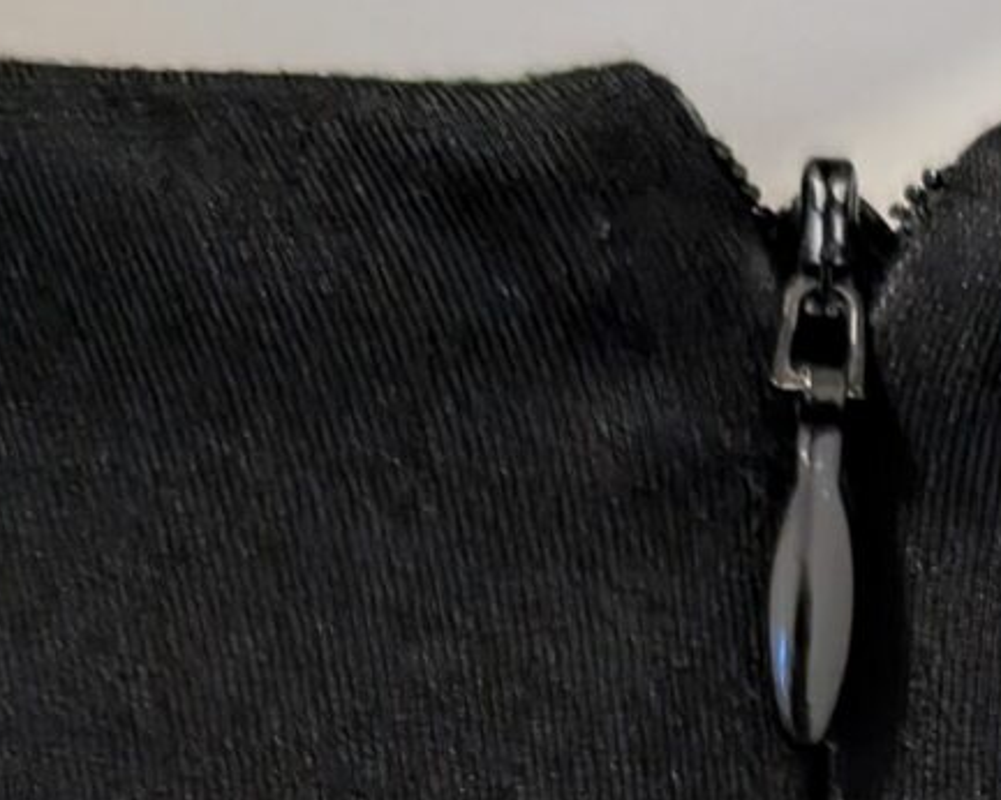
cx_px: 1117
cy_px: 1491
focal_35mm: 111
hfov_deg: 16.7
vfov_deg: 12.5
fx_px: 3287
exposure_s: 1/120
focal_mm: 6.9
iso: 1442
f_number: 1.68
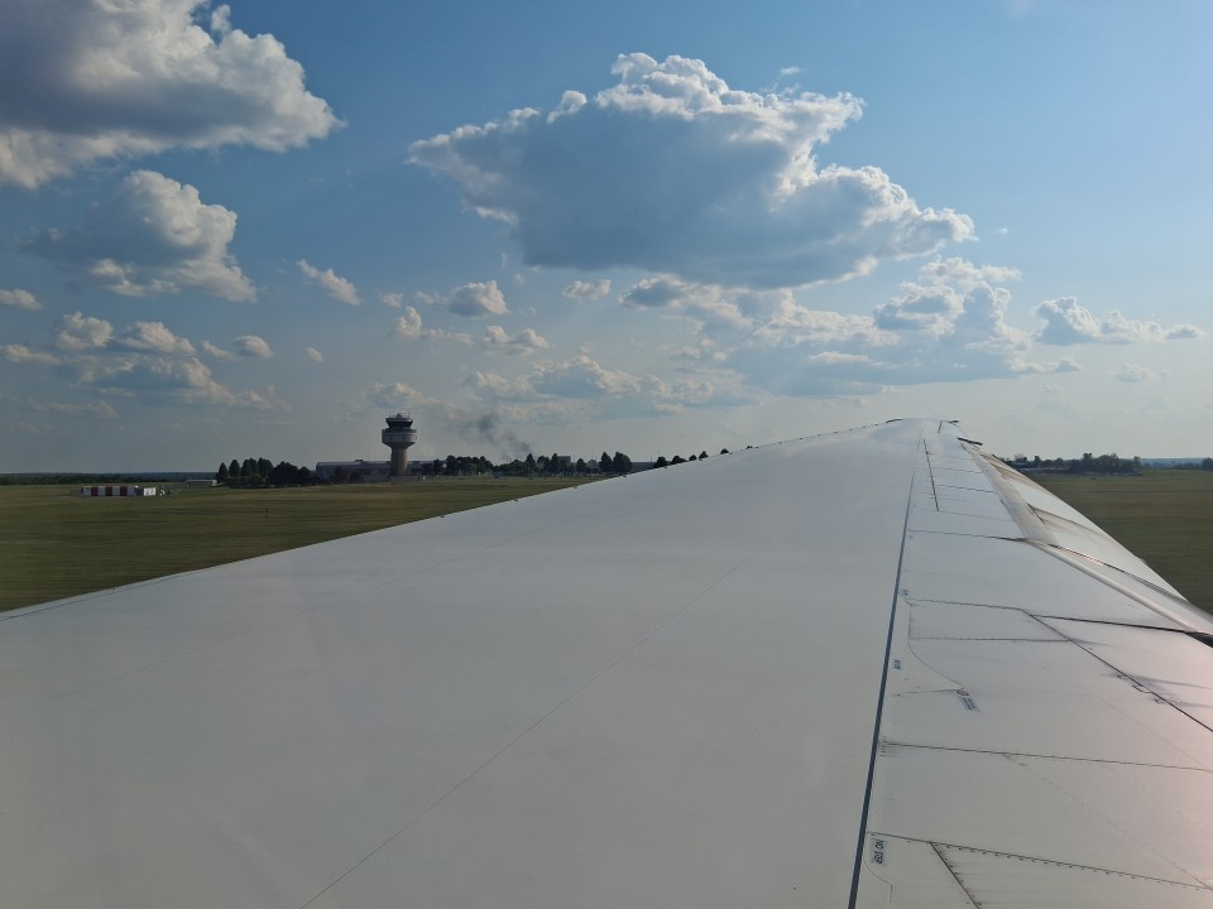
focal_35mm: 26
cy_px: 454
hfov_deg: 67.3
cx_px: 606
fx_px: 911
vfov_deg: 53.1
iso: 25
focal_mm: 3.98
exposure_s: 1/907
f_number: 1.8
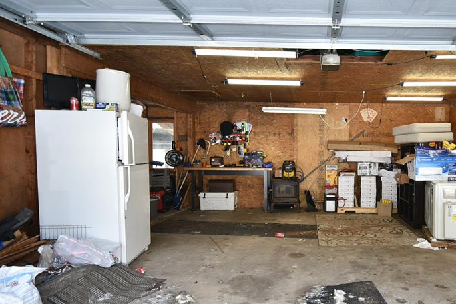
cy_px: 164
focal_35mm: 25
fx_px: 314
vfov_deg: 51.7
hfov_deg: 69.2
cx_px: 317
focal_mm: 11
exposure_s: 1/100
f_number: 4.5
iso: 250
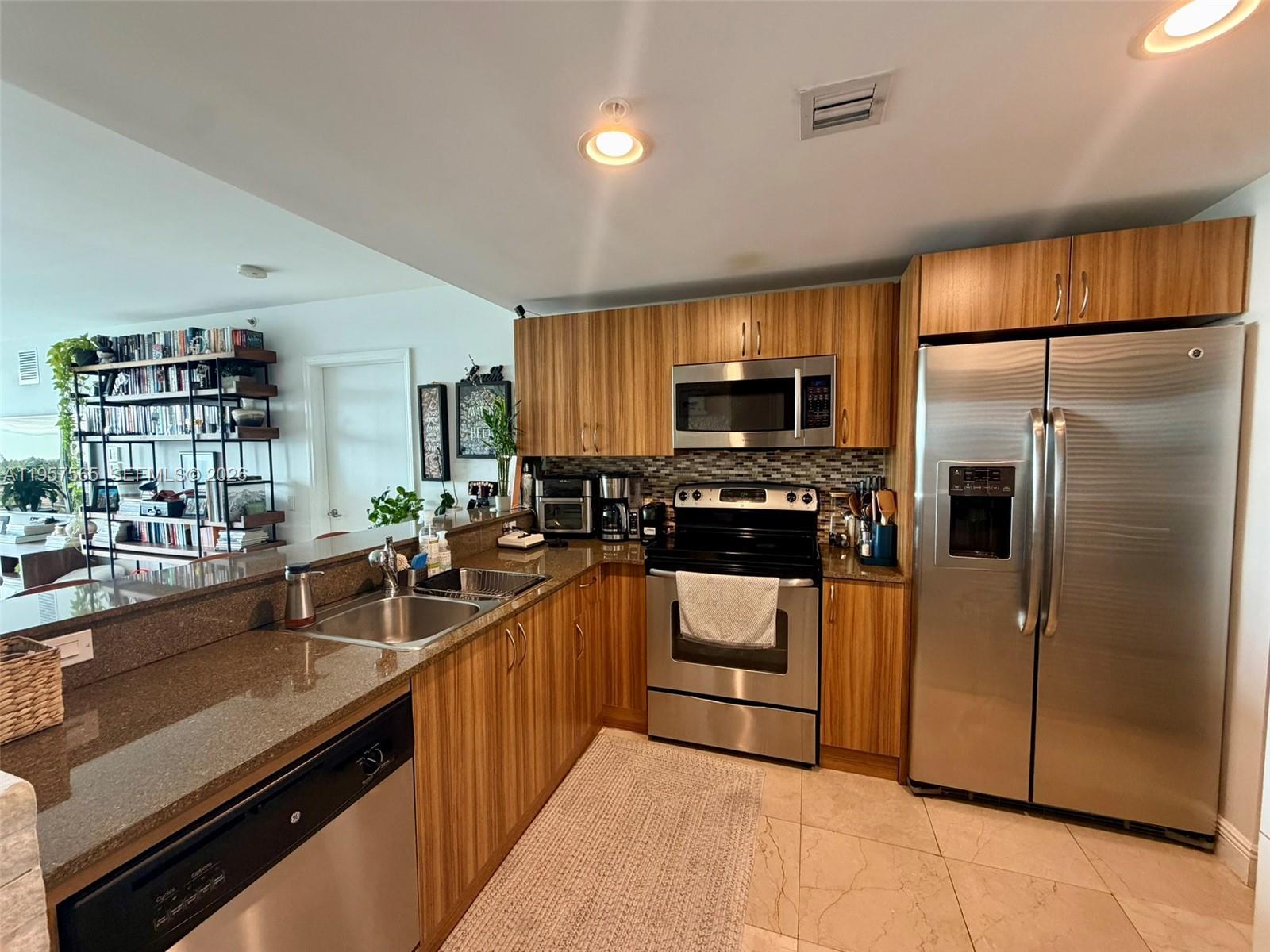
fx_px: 514
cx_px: 635
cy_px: 476
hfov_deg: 102.1
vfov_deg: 85.7
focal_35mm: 14
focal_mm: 2.22
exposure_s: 1/60
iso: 320
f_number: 2.2
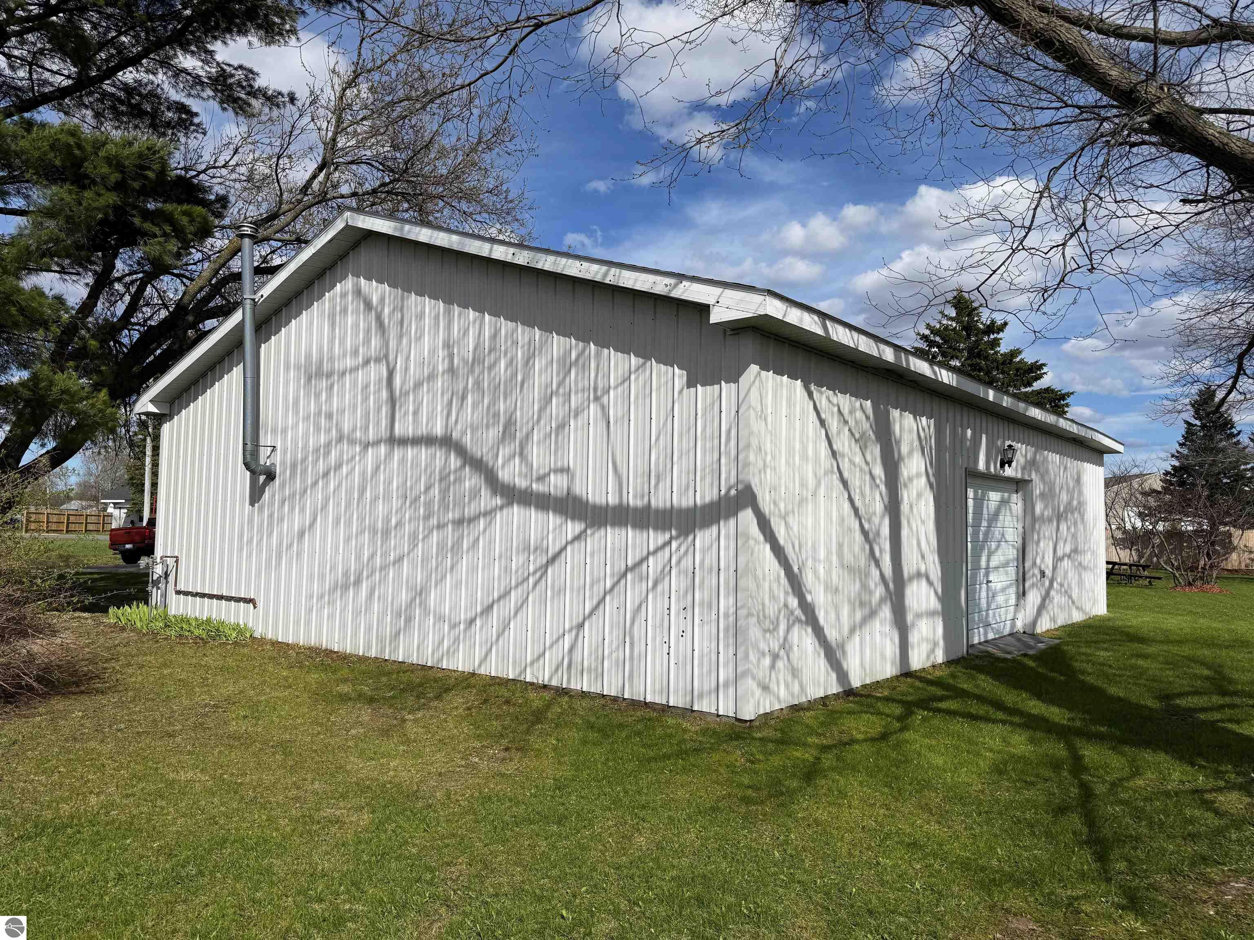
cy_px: 470
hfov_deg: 71.6
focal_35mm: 24
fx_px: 869
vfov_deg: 56.8
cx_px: 627
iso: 80
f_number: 1.78
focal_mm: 6.76
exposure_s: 1/10309
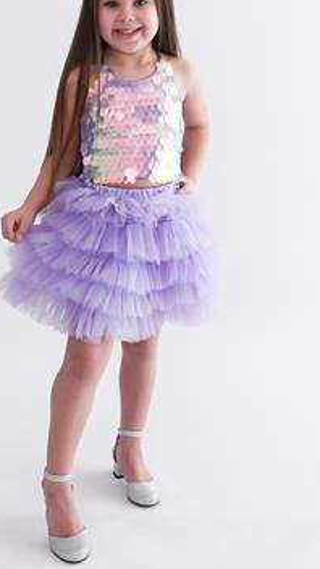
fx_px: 920
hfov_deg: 19.7
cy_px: 158
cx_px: 141
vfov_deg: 33.8
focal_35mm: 61
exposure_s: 1/125
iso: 640
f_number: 8
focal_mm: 35
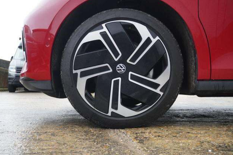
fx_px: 240
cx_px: 116
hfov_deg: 51.9
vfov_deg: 36.0
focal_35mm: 37
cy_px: 79
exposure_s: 1/200
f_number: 4
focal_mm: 24
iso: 1600
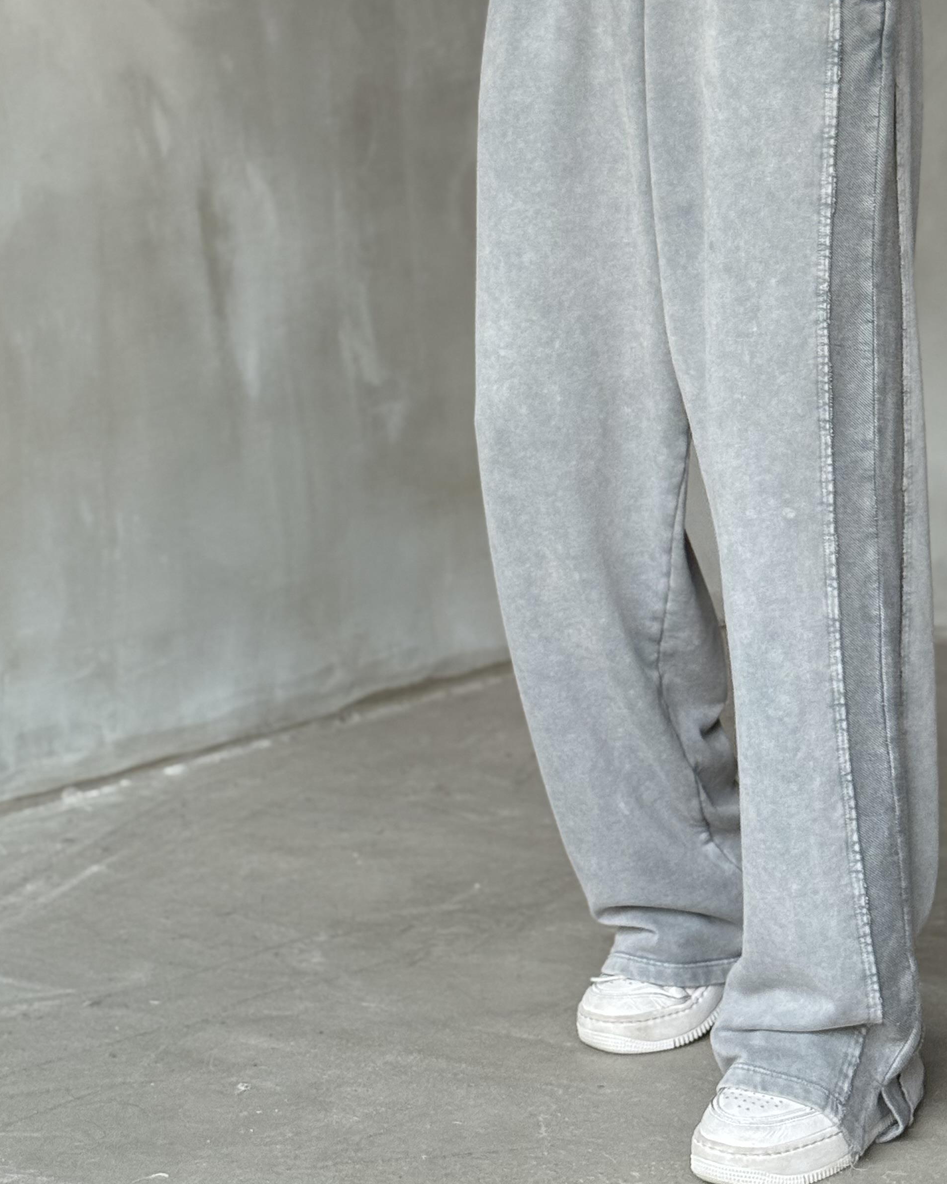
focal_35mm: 79
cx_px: 722
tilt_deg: -2.1
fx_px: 2768
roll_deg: -0.3
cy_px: 243
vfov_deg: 23.8
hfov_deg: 19.3
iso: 250
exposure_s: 1/59
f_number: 1.78
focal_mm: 6.76
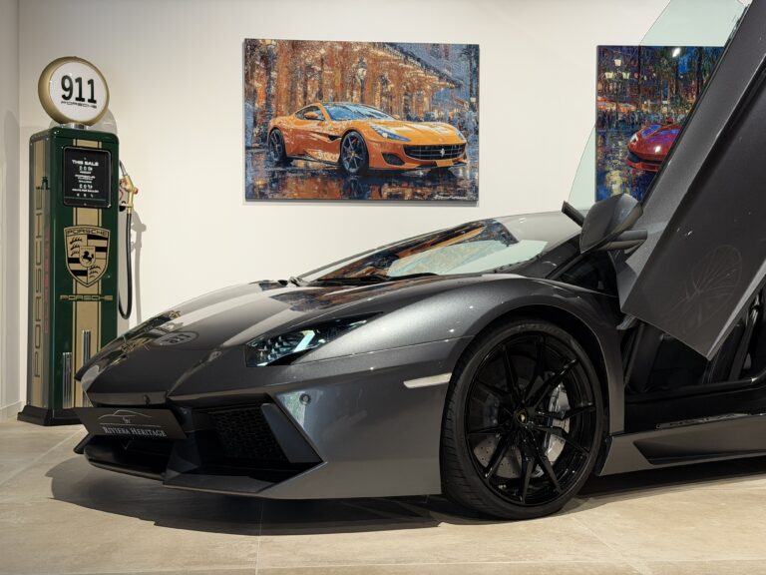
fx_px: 1062
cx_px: 383
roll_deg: +0.2
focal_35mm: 48
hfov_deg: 39.7
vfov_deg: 30.3
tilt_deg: +0.2
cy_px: 288
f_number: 1.78
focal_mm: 6.76
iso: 200
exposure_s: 1/60
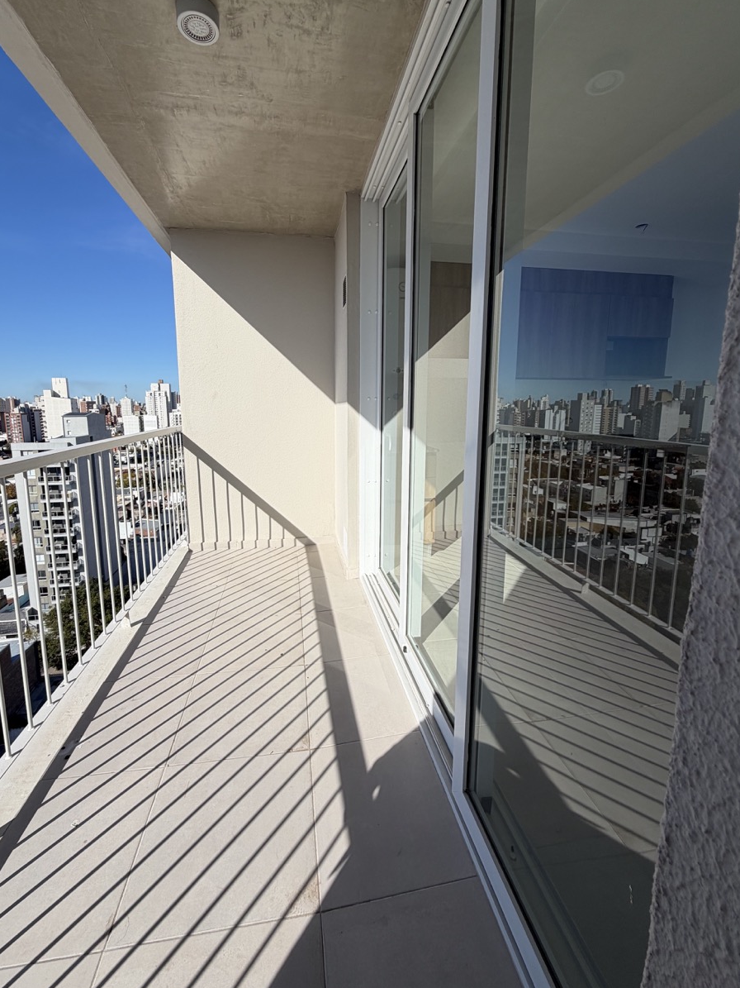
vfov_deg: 98.1
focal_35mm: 15
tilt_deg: -8.5
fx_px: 428
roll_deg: +0.2
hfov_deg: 81.7
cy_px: 467
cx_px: 355
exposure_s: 1/1312
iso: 20
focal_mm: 2.22
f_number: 2.2
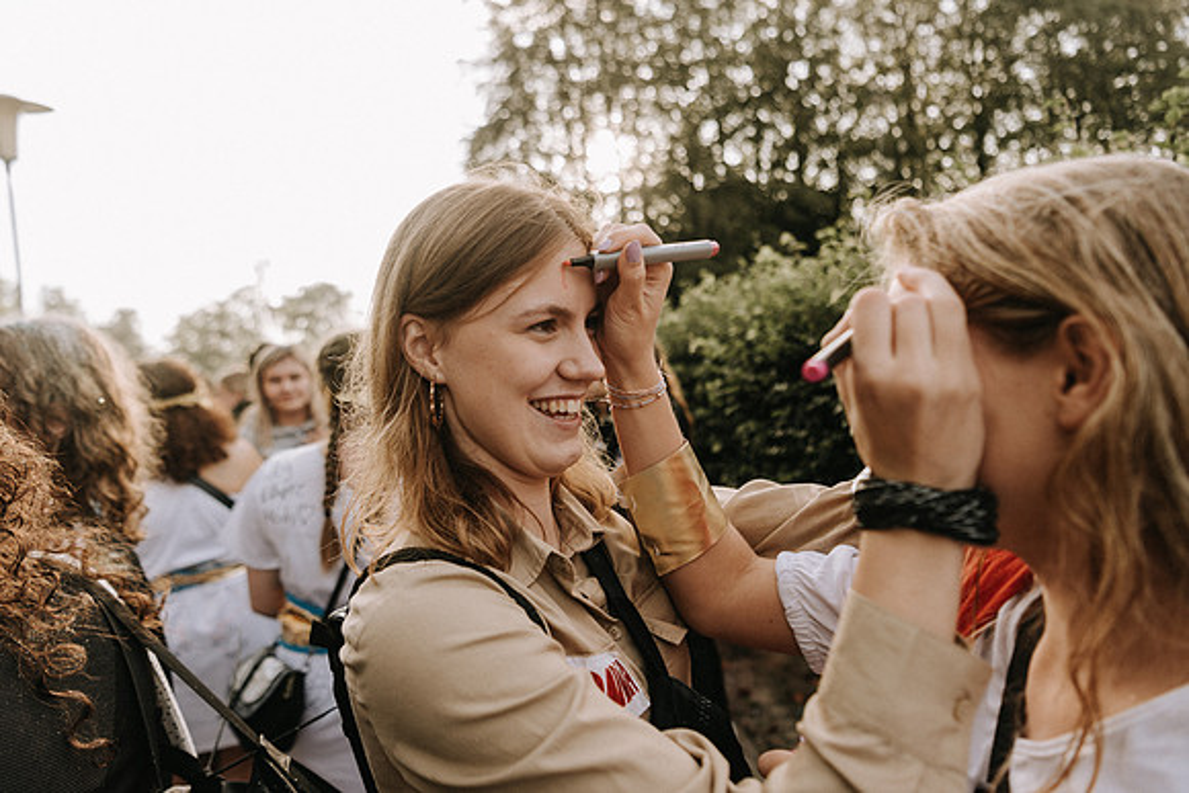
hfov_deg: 73.7
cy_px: 396
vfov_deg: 53.2
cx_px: 594
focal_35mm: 24
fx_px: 793
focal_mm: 24
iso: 100
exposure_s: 1/400
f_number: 2.8
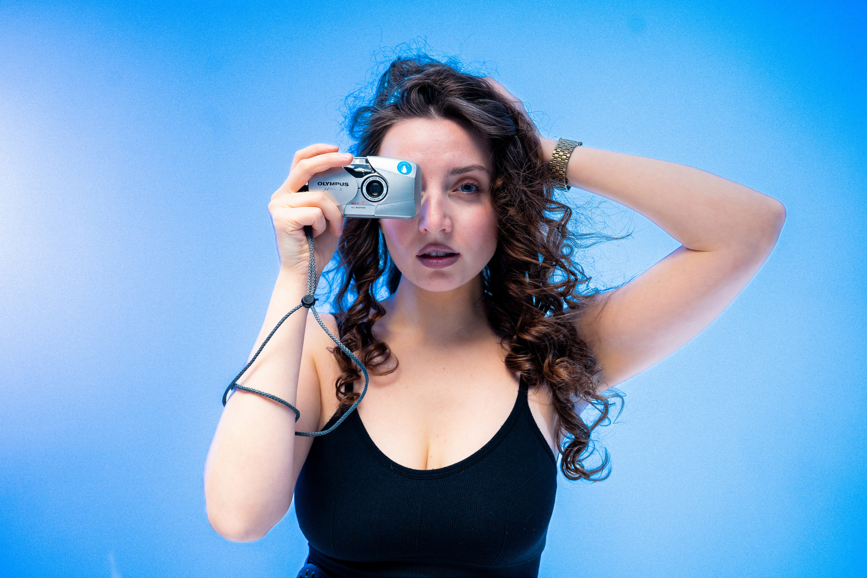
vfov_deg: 46.4
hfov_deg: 65.5
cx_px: 434
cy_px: 289
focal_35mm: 28
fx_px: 674
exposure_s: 1/125
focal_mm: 28
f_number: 4
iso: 100
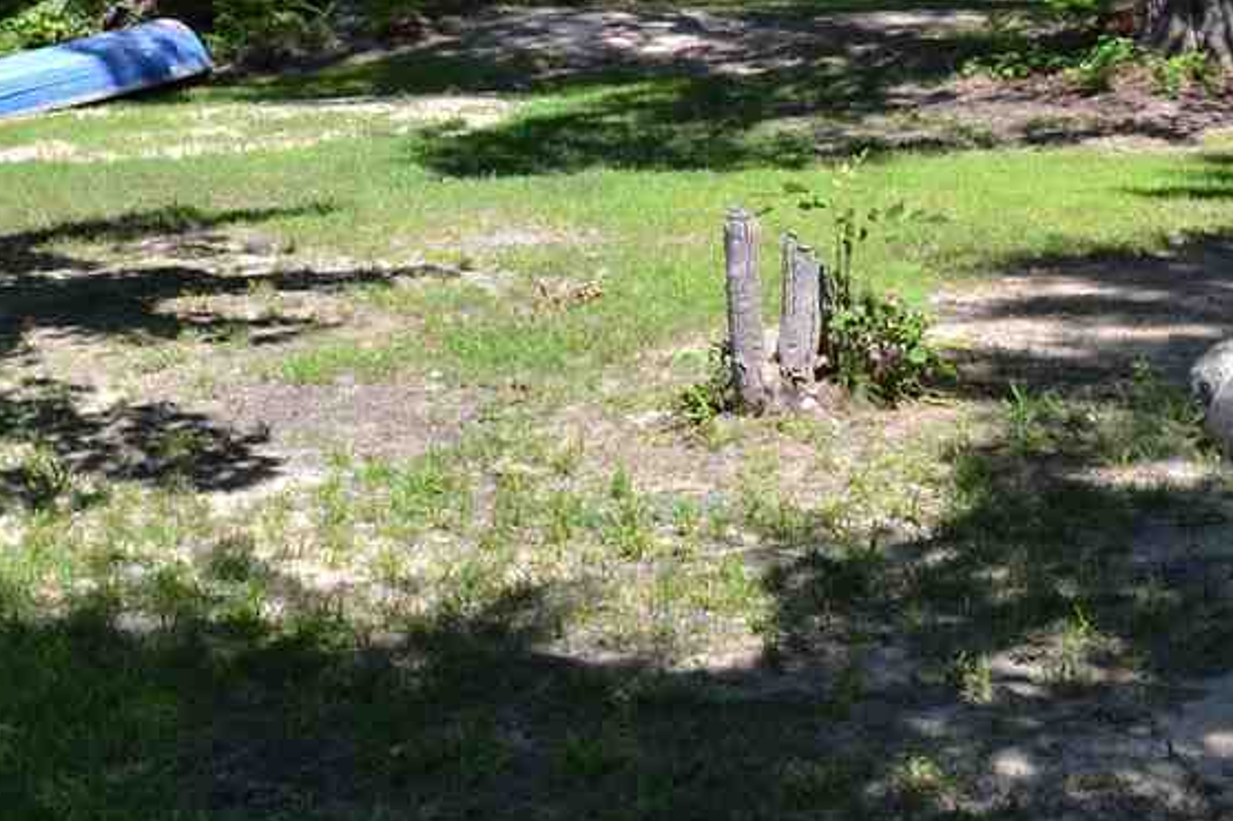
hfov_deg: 32.4
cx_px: 567
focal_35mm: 62
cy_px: 19
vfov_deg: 21.2
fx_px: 2123
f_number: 6.3
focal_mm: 18
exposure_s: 1/160
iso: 100
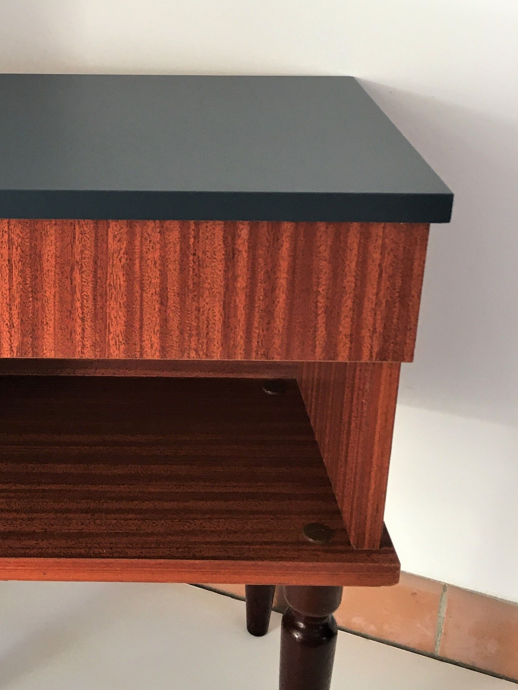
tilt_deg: -22.1
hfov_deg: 26.6
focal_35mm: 53
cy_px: 219
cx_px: 57
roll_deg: -0.4
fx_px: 1057
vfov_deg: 35.7
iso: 40
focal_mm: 4.15
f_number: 2.2
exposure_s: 1/33
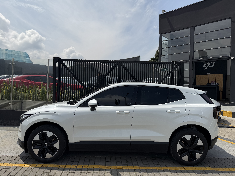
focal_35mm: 24
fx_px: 163
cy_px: 88
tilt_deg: -0.6
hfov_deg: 71.6
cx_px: 118
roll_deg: -2.6
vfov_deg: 56.8
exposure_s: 1/9091
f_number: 1.78
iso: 80
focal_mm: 6.76
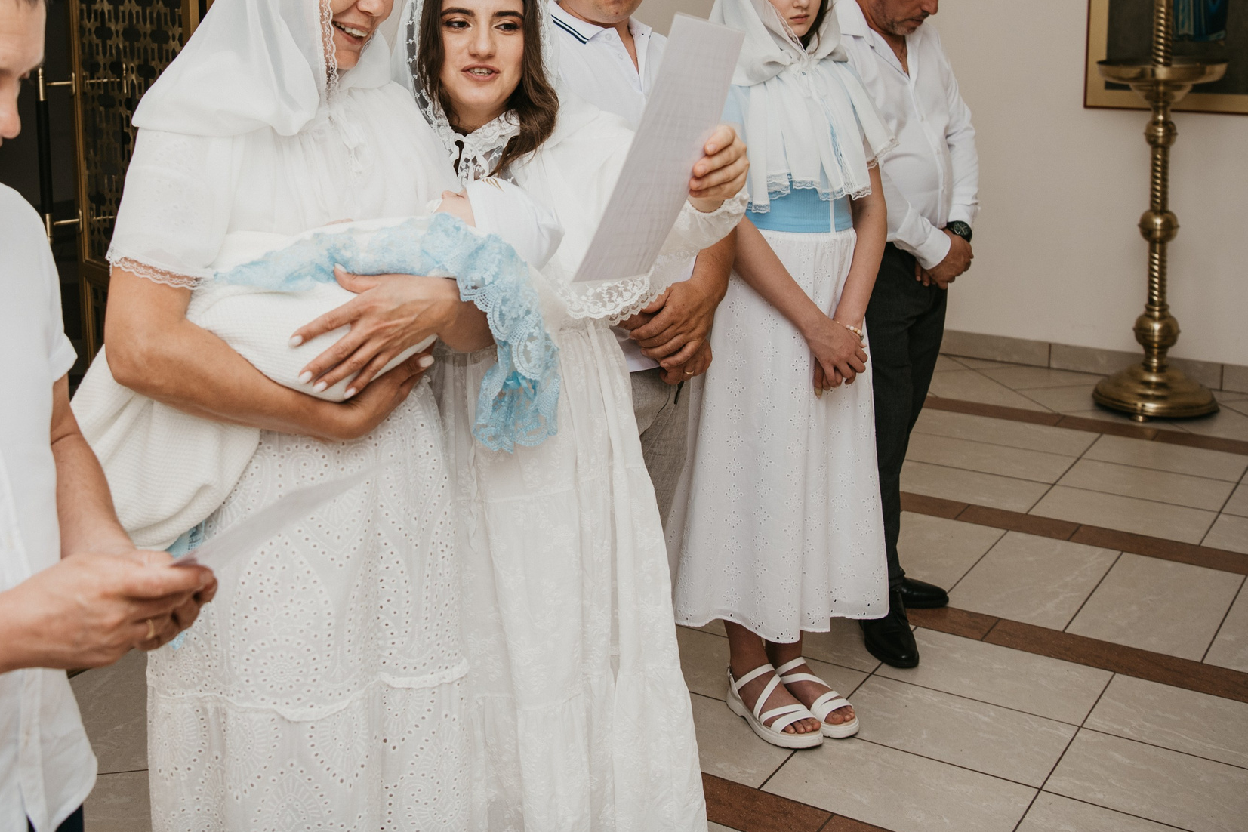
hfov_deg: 40.7
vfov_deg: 27.7
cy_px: 205
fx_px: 1664
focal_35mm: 48
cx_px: 428
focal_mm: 31
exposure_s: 1/160
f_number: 4
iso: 250
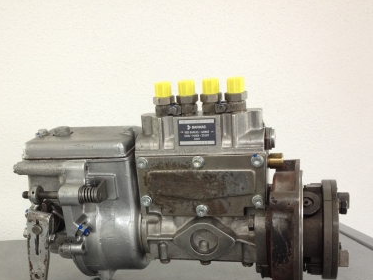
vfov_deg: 28.8
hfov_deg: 38.1
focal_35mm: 50
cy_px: 197
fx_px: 539
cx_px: 160
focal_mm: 4.28
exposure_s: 1/20
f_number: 2.4
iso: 125
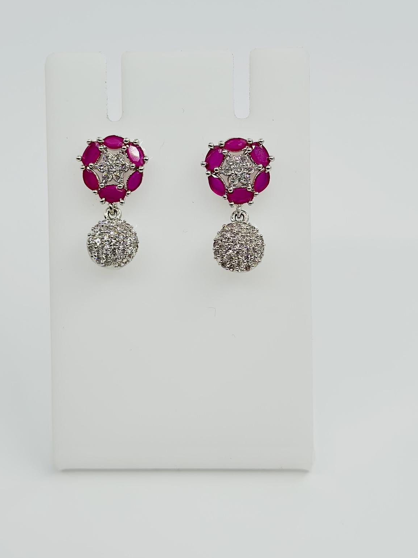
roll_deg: +1.7
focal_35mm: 63
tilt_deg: -24.4
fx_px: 1014
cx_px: 190
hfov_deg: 23.3
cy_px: 203
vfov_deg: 30.6
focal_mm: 6.86
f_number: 1.78
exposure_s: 1/1030
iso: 80
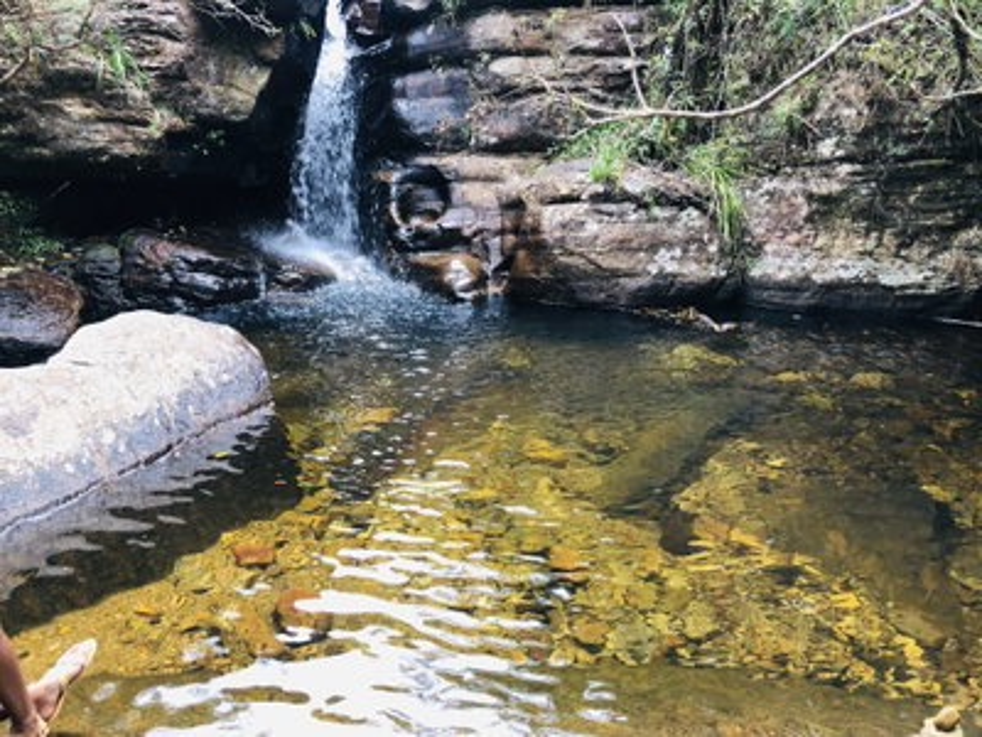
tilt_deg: -22.1
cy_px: 368
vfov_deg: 49.7
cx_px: 491
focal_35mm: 28
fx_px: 794
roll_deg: -1.5
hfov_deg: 63.4
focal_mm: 3.99
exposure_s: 1/40
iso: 25
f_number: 1.8
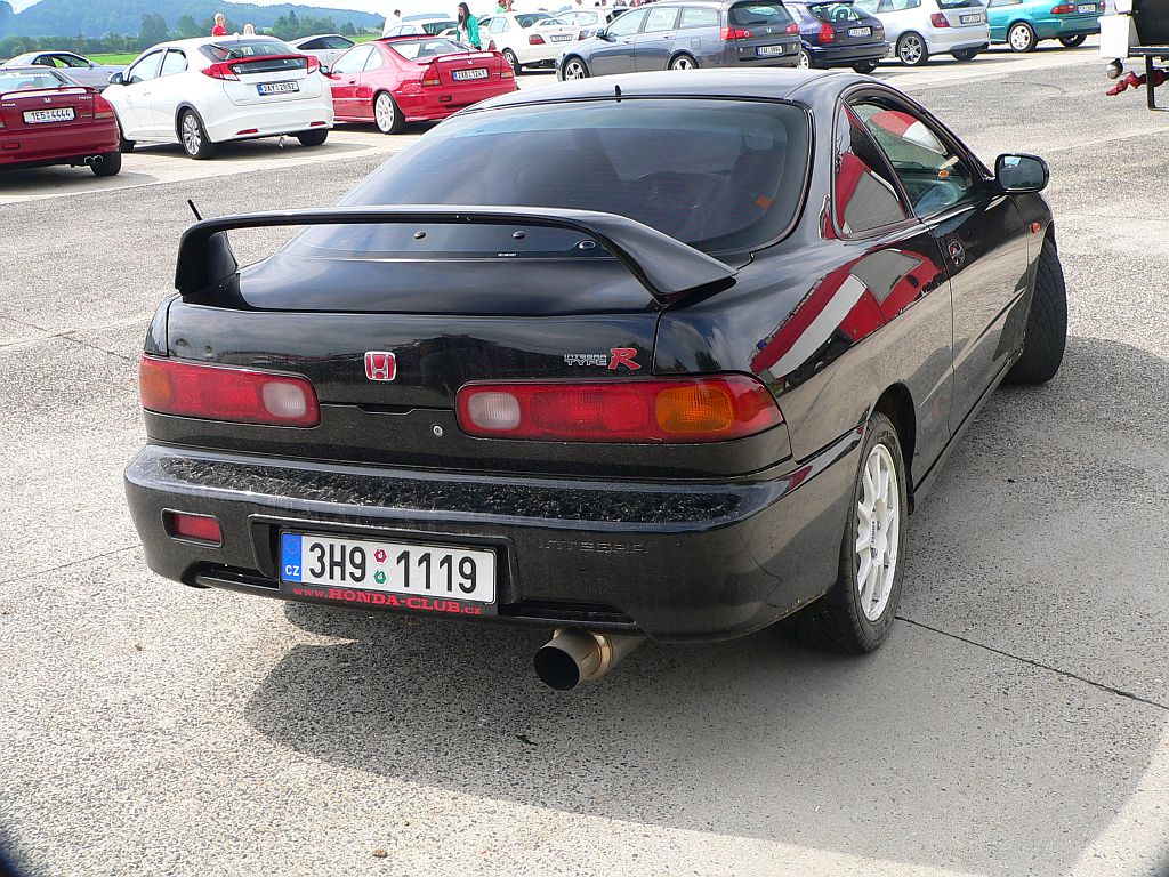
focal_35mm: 45
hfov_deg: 42.1
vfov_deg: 32.2
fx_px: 1520
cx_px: 584
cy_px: 438
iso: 80
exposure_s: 1/125
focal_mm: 7.4
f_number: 3.7
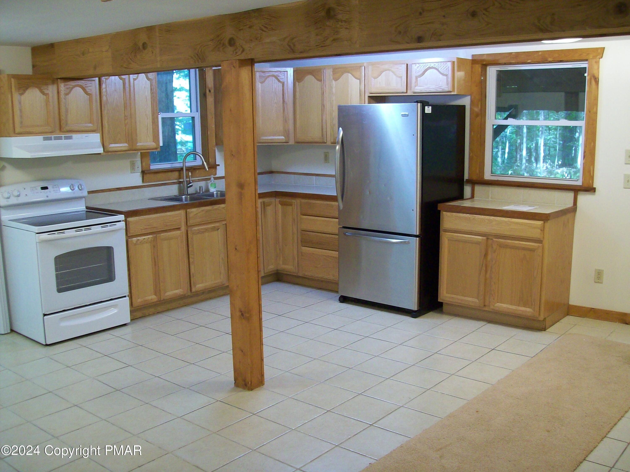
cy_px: 236
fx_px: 655
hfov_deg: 51.4
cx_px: 315
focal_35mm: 36
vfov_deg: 39.7
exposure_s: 1/14.6
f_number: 2.7
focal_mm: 6
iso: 160
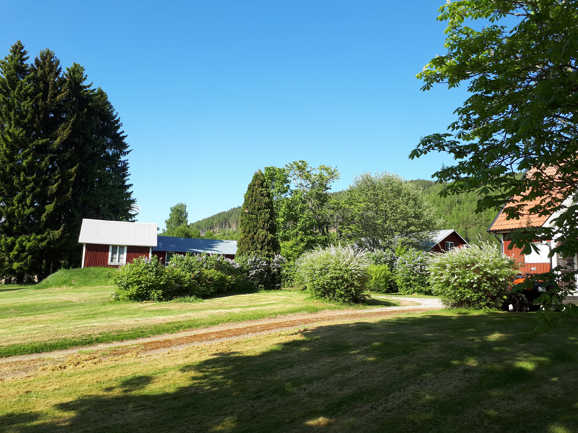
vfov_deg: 51.4
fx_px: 451
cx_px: 289
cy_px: 216
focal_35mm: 27
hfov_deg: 65.3
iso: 40
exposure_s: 1/679
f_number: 1.9
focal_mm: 3.6
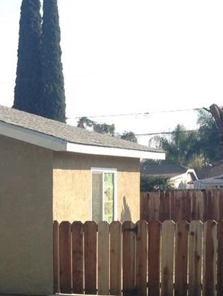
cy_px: 247
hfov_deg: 12.1
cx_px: -140
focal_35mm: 115
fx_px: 987
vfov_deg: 16.9
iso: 50
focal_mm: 4.12
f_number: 2.4
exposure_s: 1/669
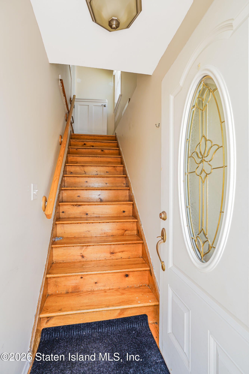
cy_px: 187
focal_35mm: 16
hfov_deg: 73.7
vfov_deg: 96.7
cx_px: 124
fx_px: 166
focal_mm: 16
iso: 64
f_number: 4.5
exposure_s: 1/40
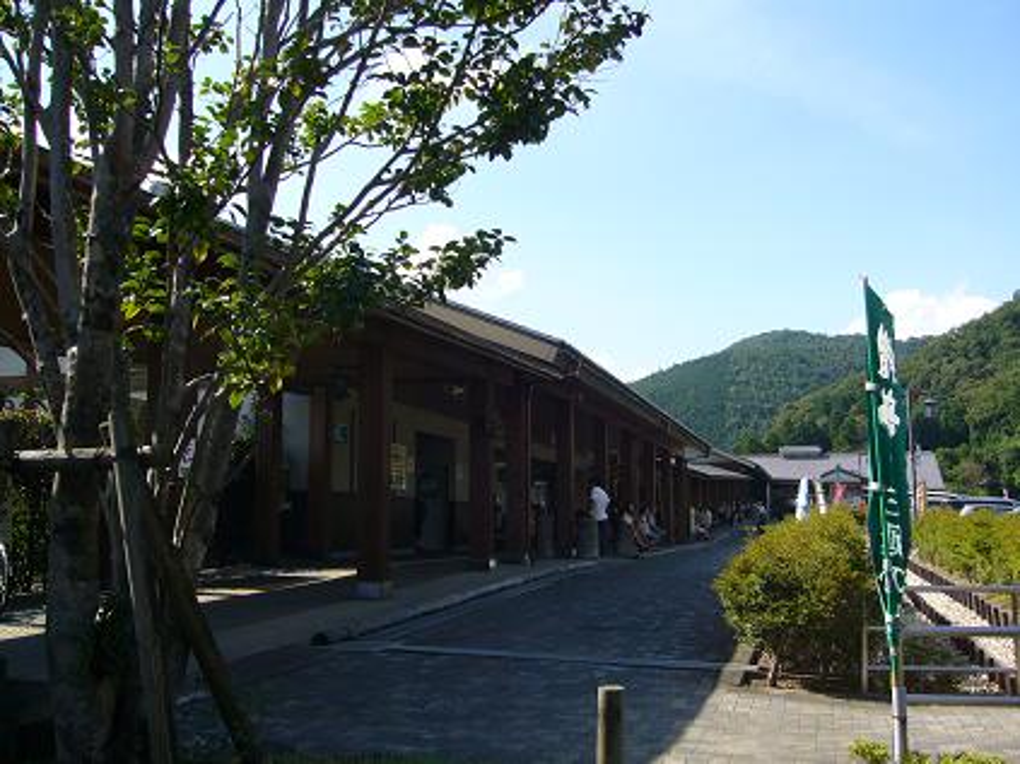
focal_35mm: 35
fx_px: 1031
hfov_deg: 52.6
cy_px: 382
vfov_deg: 40.7
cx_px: 510
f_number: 5.6
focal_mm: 5.8
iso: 80
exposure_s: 1/250
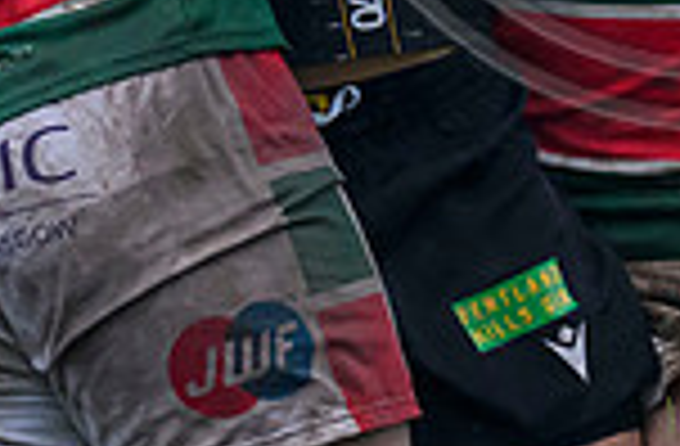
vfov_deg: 0.4
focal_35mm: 3614
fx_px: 67913
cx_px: 663
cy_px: 244
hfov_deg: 0.6
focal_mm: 560
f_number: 4
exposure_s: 1/1600
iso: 3200
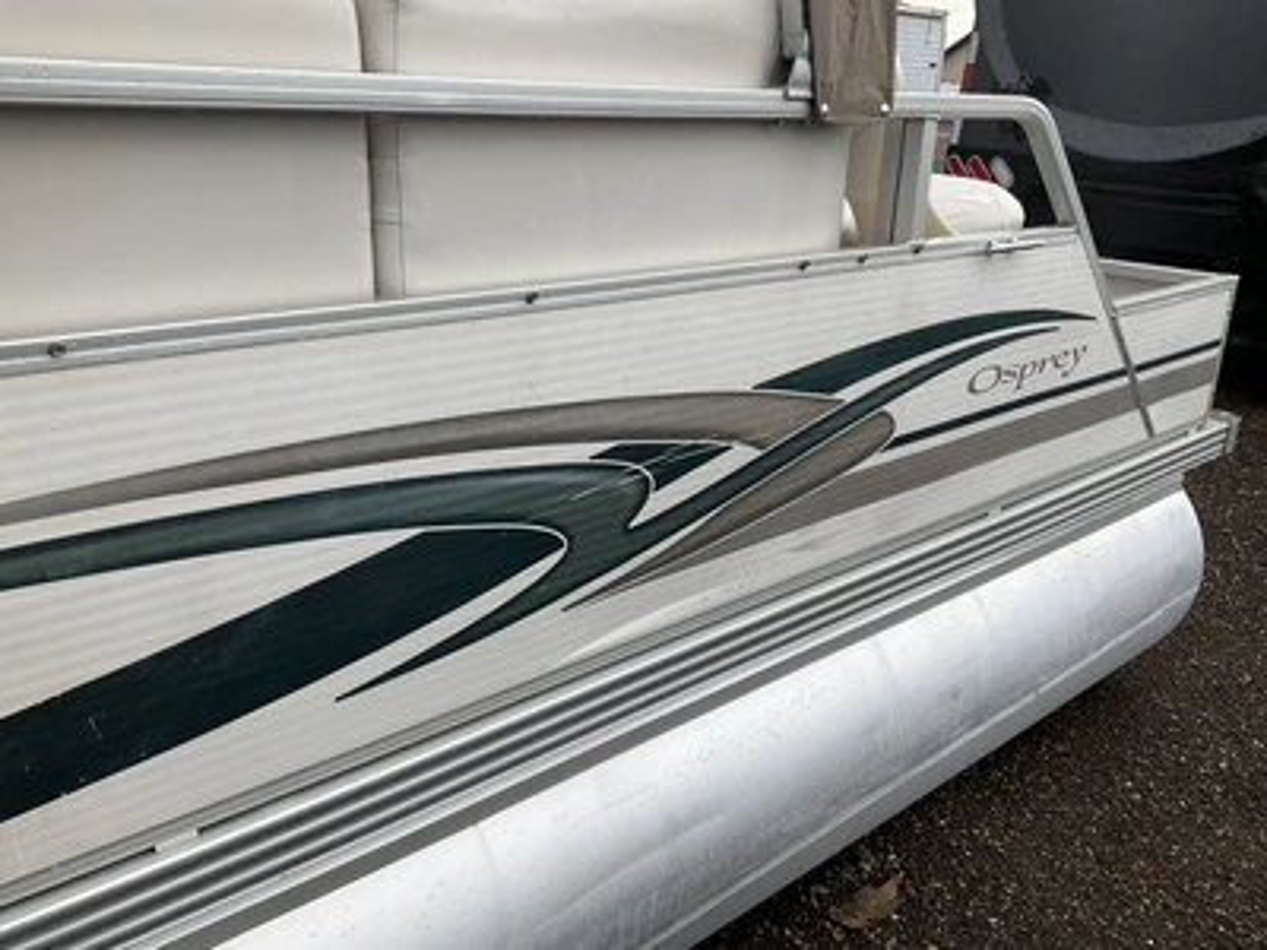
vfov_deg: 48.2
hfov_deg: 61.7
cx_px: 634
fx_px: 1061
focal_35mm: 29
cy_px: 475
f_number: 1.8
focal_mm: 3
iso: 25
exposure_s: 1/997
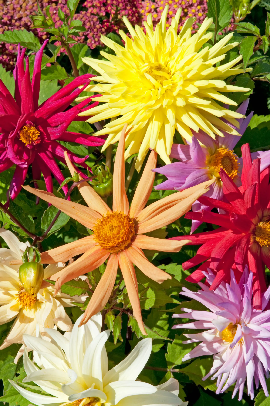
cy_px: 203
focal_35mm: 158
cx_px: 135
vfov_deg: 13.1
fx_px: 1777
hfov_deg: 8.7
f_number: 20
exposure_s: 1/160
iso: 200
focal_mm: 105
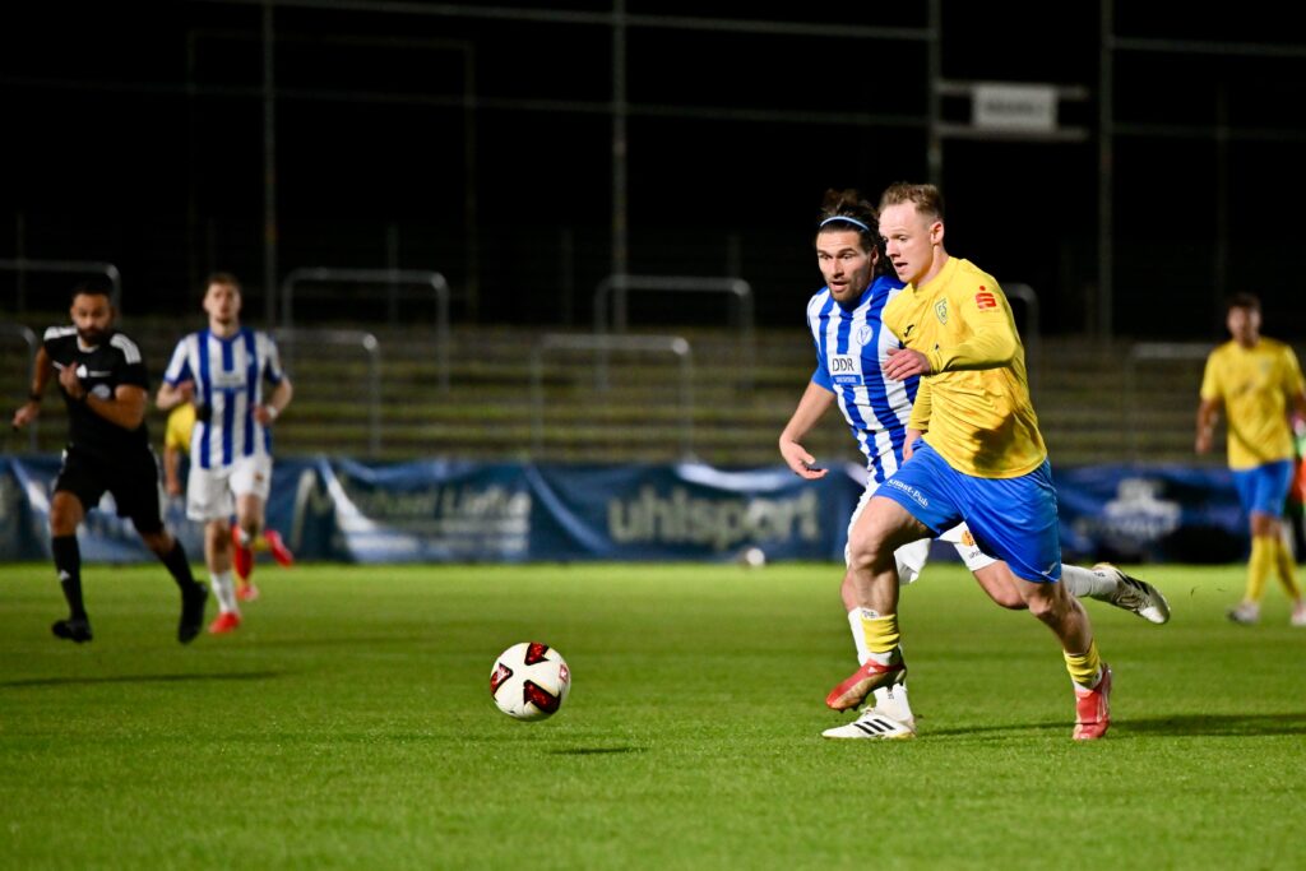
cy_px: 436
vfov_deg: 6.9
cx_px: 653
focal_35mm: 200
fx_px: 7256
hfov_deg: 10.3
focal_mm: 200
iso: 3200
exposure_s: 1/1600
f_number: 2.8
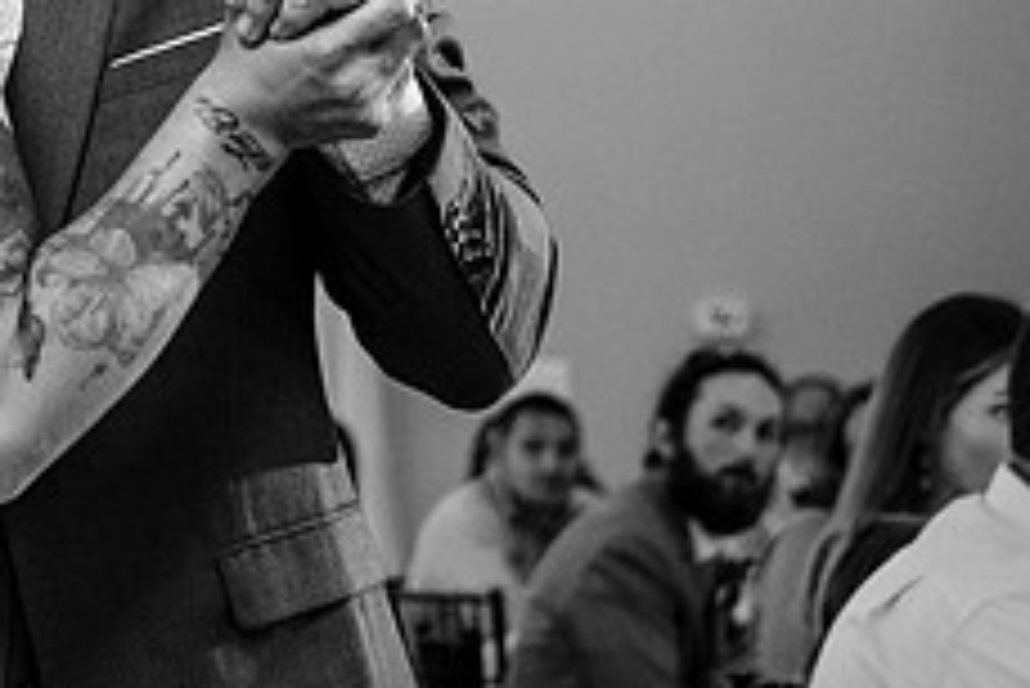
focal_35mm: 259
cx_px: -106
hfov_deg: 7.9
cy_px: -366
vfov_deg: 5.3
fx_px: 7415
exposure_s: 1/250
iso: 2000
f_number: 4
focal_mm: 58
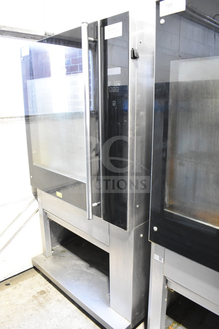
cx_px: 110
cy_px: 164
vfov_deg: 67.4
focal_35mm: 27
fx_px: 246
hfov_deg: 47.9
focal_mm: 18
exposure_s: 1/30
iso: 3200
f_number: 3.5
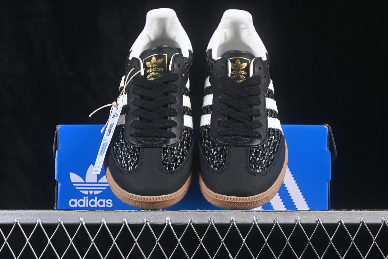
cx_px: 194
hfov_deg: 27.0
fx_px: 808
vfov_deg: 18.2
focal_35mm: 75
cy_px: 130
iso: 160
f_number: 6.3
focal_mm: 50
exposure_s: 1/60
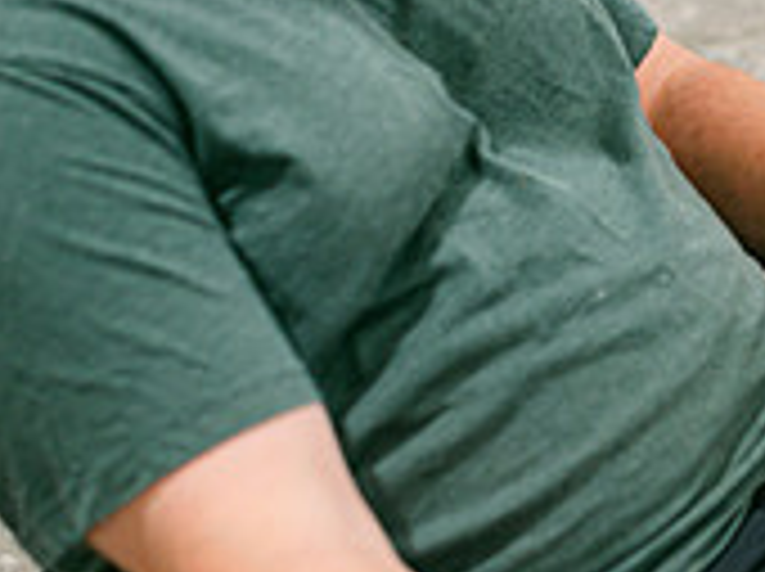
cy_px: 158
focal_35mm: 115
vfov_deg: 12.8
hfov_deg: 16.2
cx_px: 1004
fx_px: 2538
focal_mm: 35
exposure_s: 1/125
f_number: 2
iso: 220
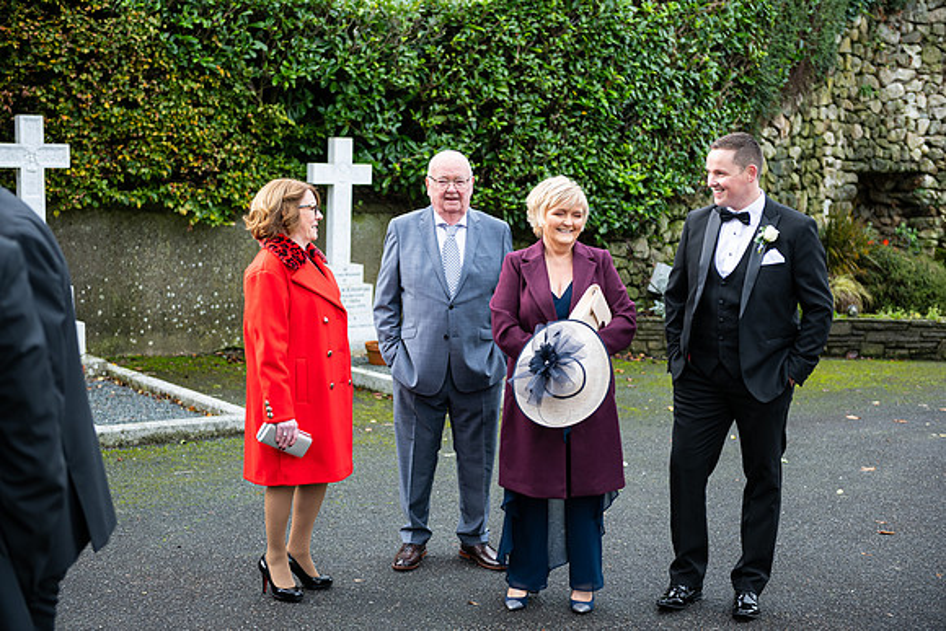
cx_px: 473
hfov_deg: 35.6
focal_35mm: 56
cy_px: 316
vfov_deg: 24.2
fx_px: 1472
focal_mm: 56
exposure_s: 1/250
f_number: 3.5
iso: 200
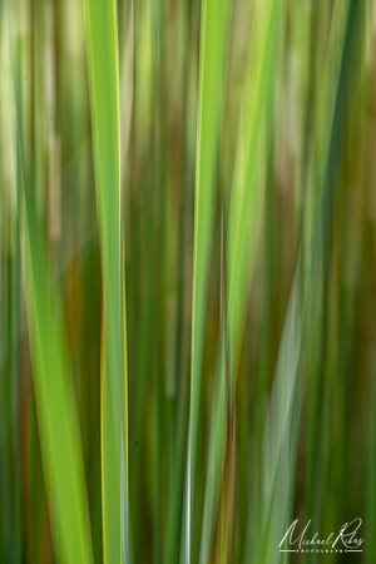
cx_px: 188
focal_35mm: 262
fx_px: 4112
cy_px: 282
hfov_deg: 5.2
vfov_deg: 7.8
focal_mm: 175
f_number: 14
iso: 100
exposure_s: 1/40
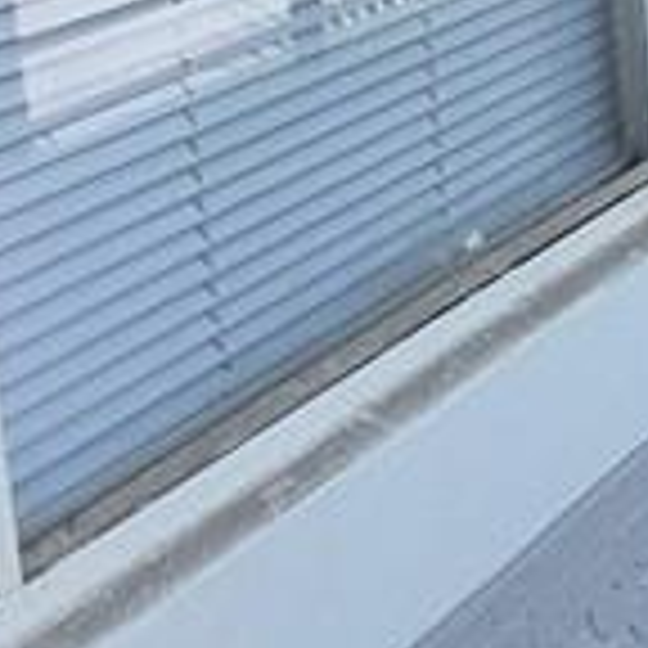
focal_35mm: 96
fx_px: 2033
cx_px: 1004
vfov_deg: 17.5
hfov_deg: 16.4
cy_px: -58
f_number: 2.2
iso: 100
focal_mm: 1.74
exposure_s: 1/288
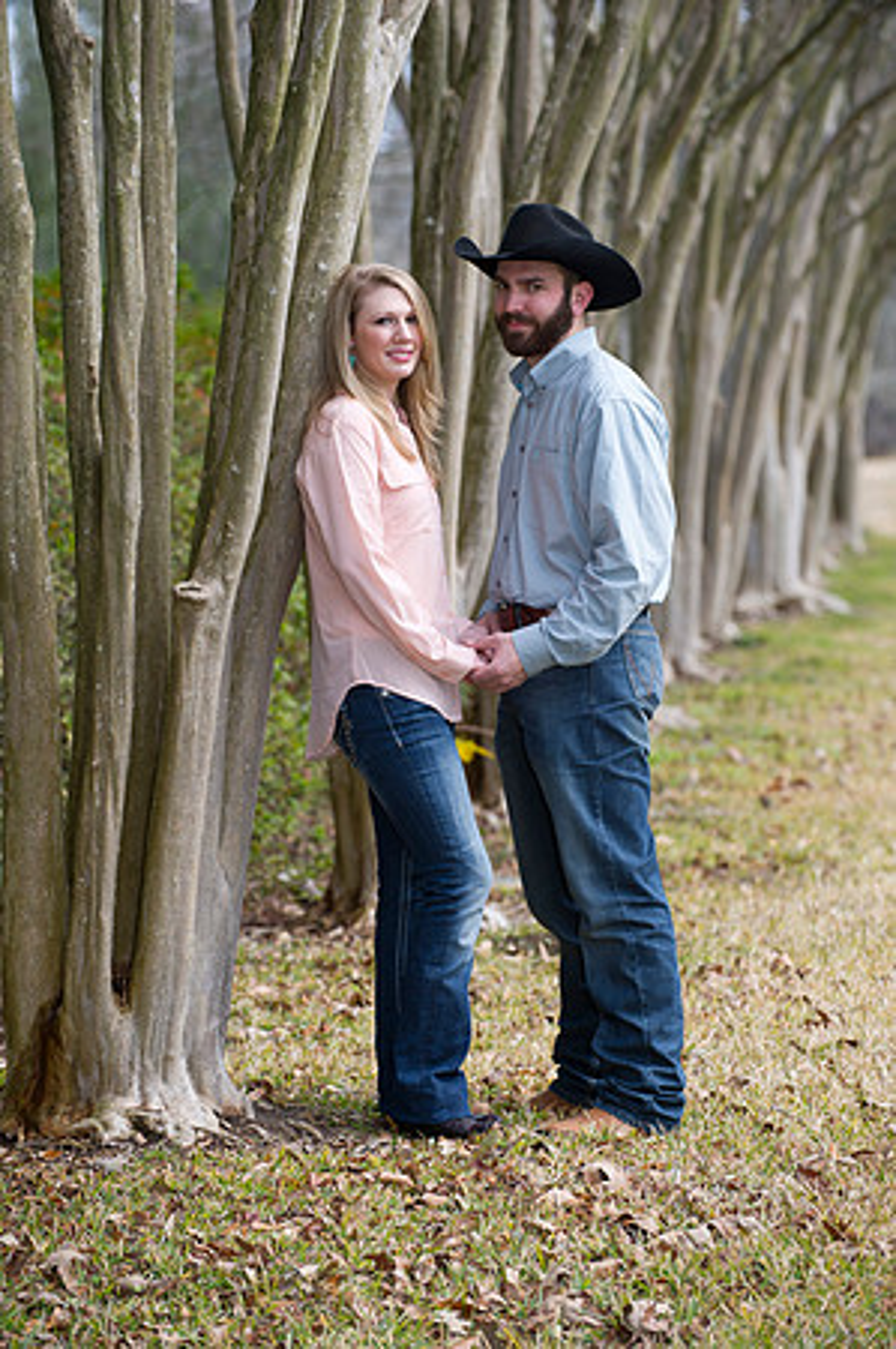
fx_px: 5613
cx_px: 448
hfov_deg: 9.1
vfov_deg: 13.7
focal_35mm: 150
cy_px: 674
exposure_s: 1/160
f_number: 3.5
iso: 250
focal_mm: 150
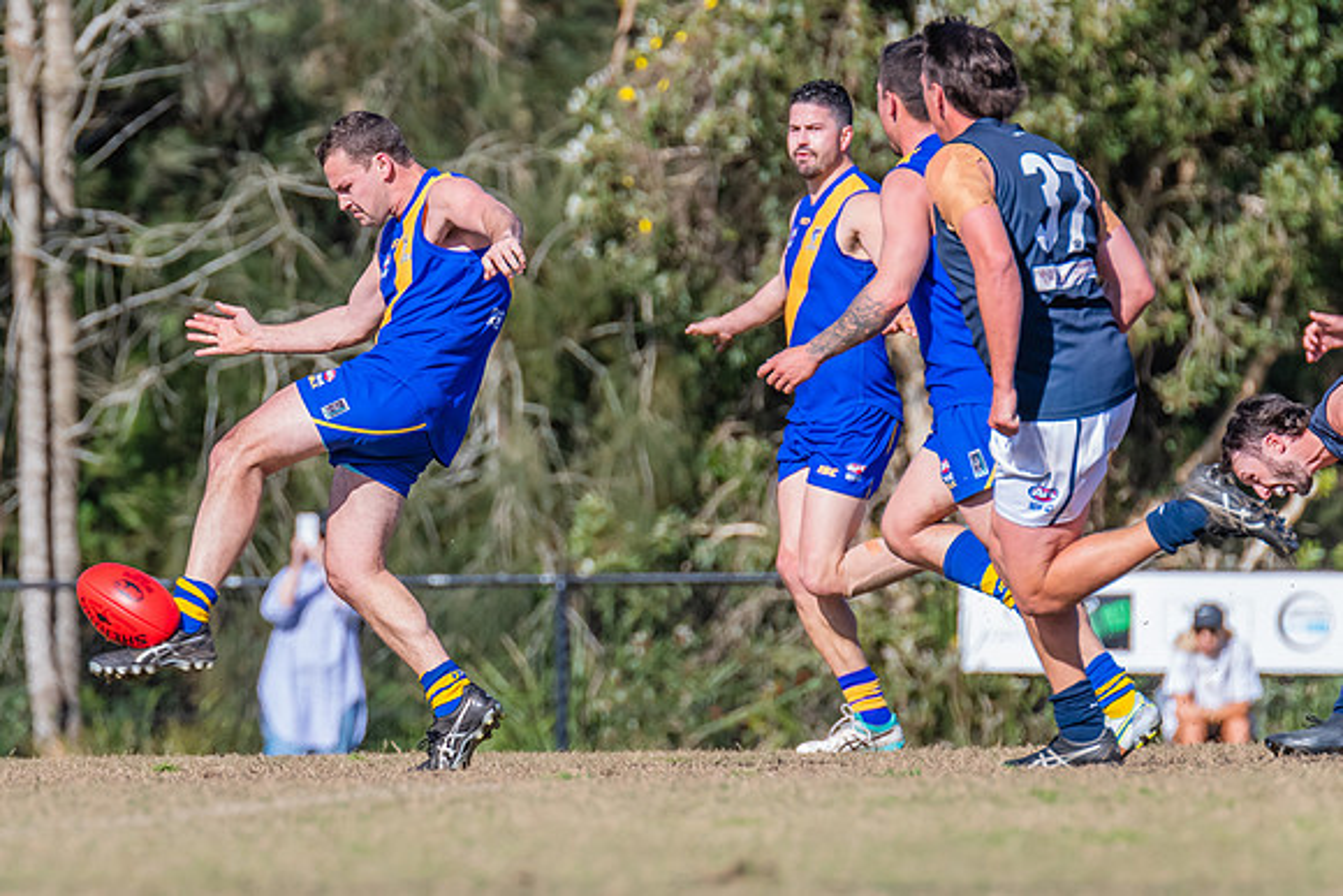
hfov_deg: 2.9
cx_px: 206
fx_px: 26536
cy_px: 302
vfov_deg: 1.9
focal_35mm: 711
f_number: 8
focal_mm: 420
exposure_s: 1/2000
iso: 800
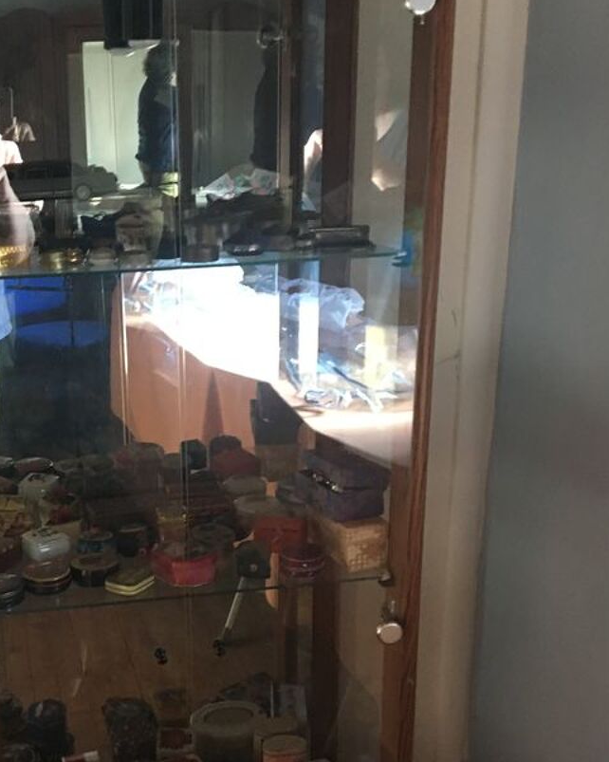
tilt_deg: -18.1
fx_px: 1059
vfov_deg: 39.2
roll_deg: +1.8
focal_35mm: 47
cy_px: 484
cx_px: 153
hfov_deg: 31.5
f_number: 2.2
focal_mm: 4.15
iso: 200
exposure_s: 1/17
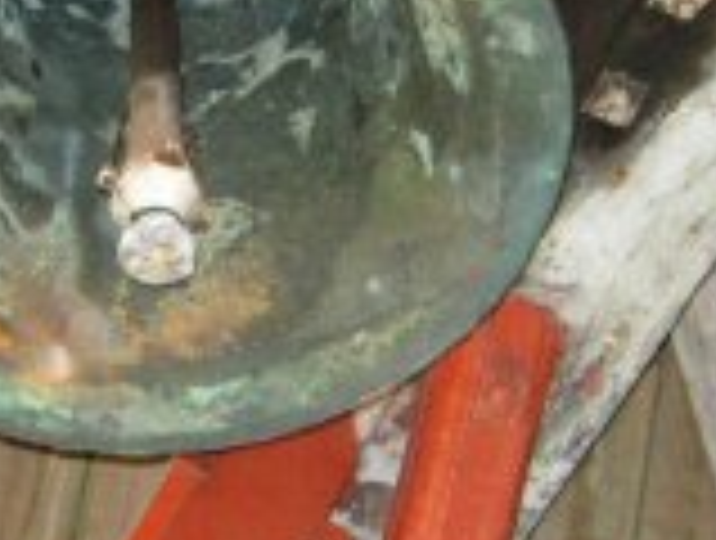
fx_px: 1990
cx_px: 561
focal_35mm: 96
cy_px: 20
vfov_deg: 15.2
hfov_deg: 20.2
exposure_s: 1/181
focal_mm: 7.5
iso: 200
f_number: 2.7
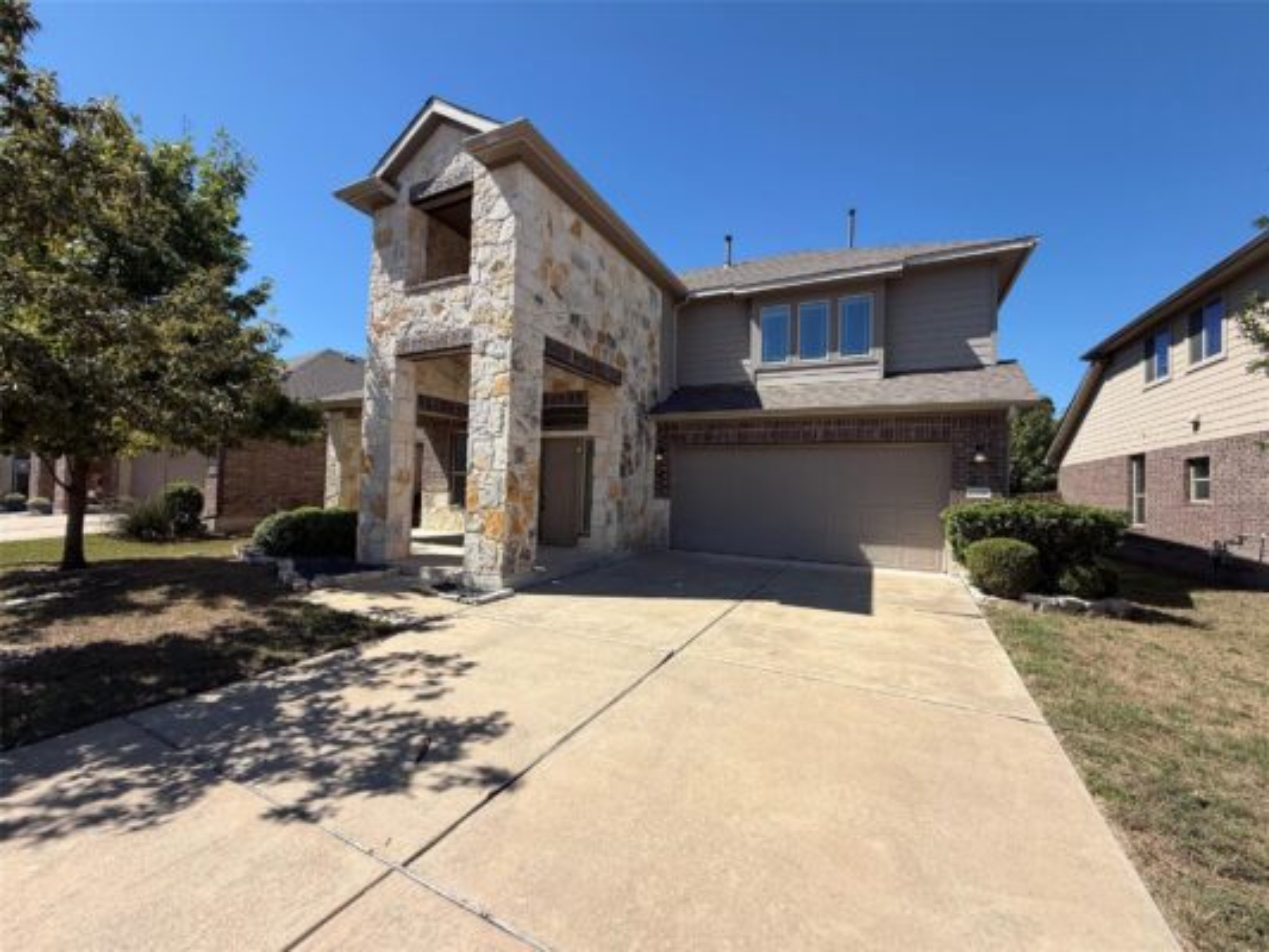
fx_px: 513
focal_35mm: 14
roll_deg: +0.7
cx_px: 634
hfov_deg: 102.1
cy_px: 476
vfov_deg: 85.7
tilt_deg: +0.7
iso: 32
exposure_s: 1/770
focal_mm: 2.22
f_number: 2.2
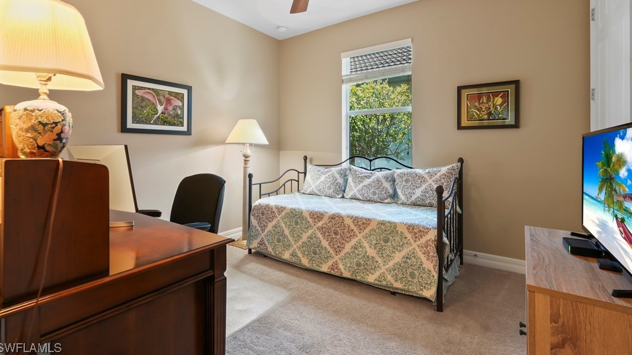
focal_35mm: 17
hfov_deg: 95.9
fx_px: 285
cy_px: 147
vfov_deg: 63.5
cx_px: 313
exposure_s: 1.6
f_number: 9
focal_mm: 16
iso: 100
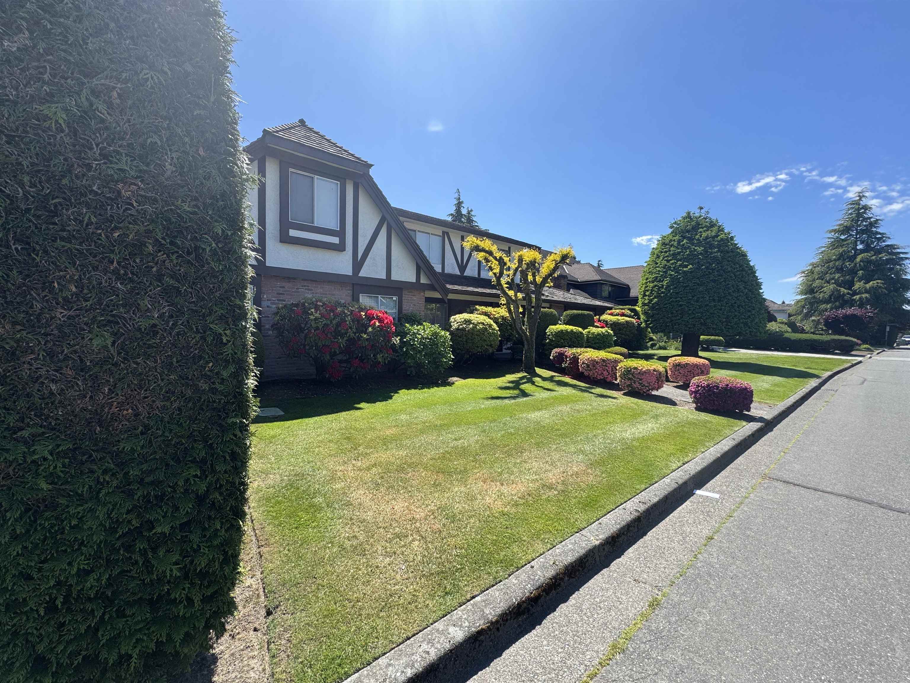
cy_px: 342
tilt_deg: -1.1
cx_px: 455
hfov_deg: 102.1
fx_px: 368
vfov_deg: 85.7
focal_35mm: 14
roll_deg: -1.0
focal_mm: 2.22
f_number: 2.2
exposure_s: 1/980
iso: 40
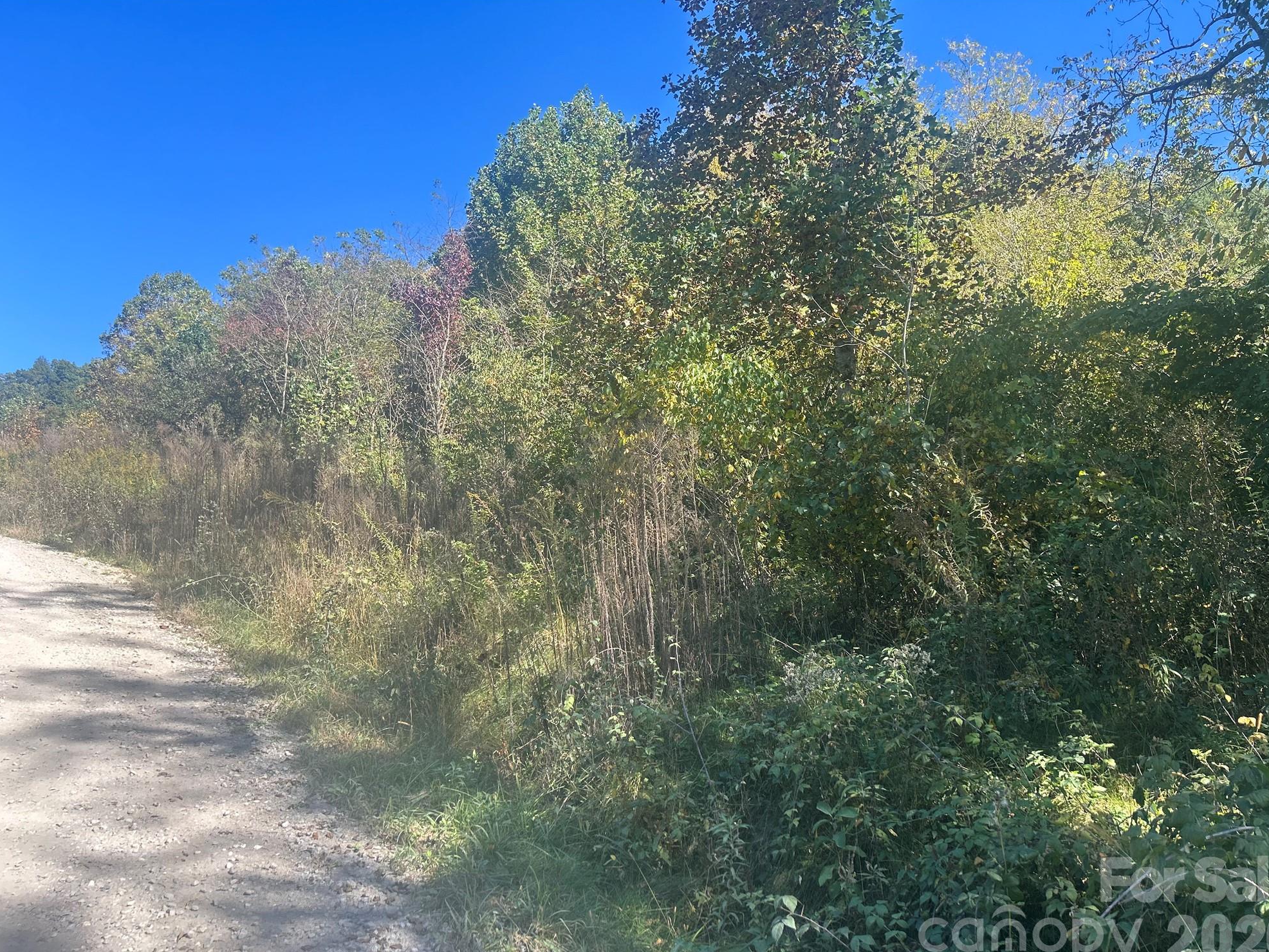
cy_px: 489
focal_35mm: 27
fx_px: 990
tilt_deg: +8.4
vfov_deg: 51.3
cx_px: 647
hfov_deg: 65.3
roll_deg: +0.8
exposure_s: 1/902
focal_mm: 5.7
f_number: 1.5
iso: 50
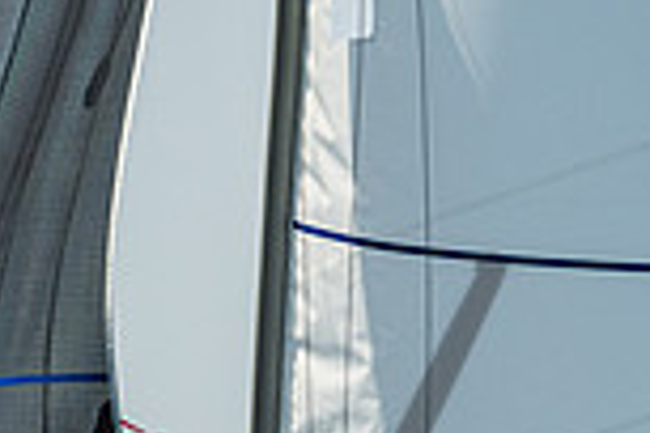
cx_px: 351
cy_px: 875
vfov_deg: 1.4
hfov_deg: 2.1
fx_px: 18126
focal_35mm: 1004
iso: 320
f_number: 6.3
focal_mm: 200
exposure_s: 1/800
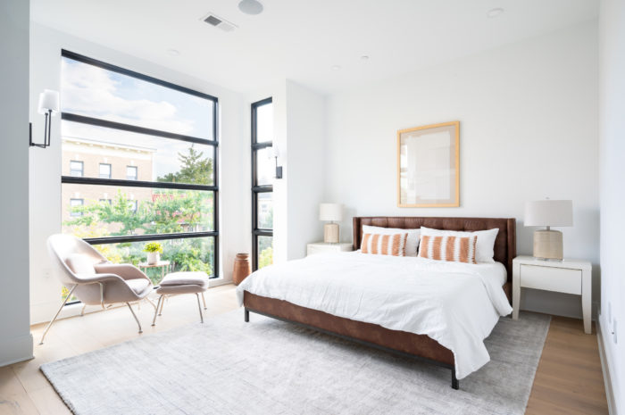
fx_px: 321
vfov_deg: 65.8
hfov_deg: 88.5
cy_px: 208
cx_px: 312
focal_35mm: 18
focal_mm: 18.5
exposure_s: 1/320
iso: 800
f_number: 13
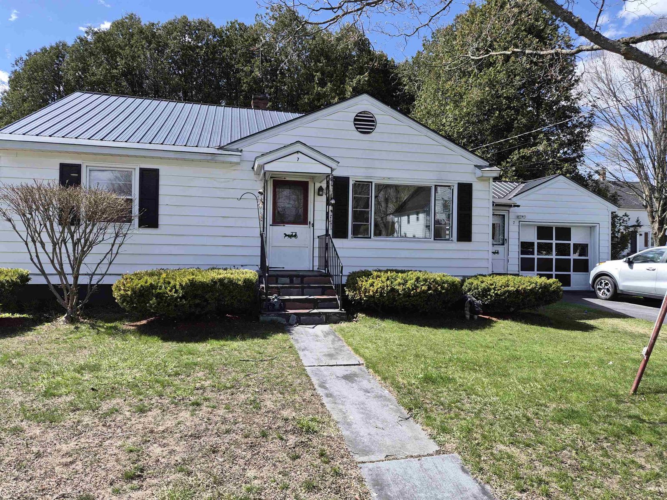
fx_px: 443
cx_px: 334
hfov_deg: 73.9
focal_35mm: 23
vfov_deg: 58.9
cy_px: 250
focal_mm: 5.4
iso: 25
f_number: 1.8
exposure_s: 1/964
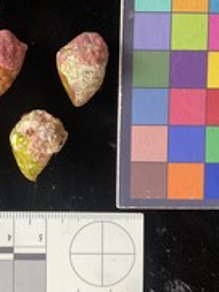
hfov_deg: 25.5
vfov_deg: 34.2
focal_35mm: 56
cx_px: 31
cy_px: 117
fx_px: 472
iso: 100
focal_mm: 3
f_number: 1.8
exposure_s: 1/60
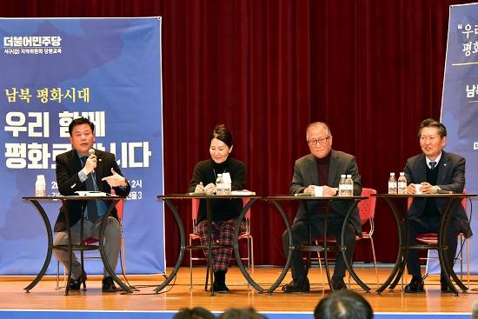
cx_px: 239
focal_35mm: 122
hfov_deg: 16.8
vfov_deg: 11.2
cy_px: 160
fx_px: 1620
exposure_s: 1/200
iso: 4000
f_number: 6.3
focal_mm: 122
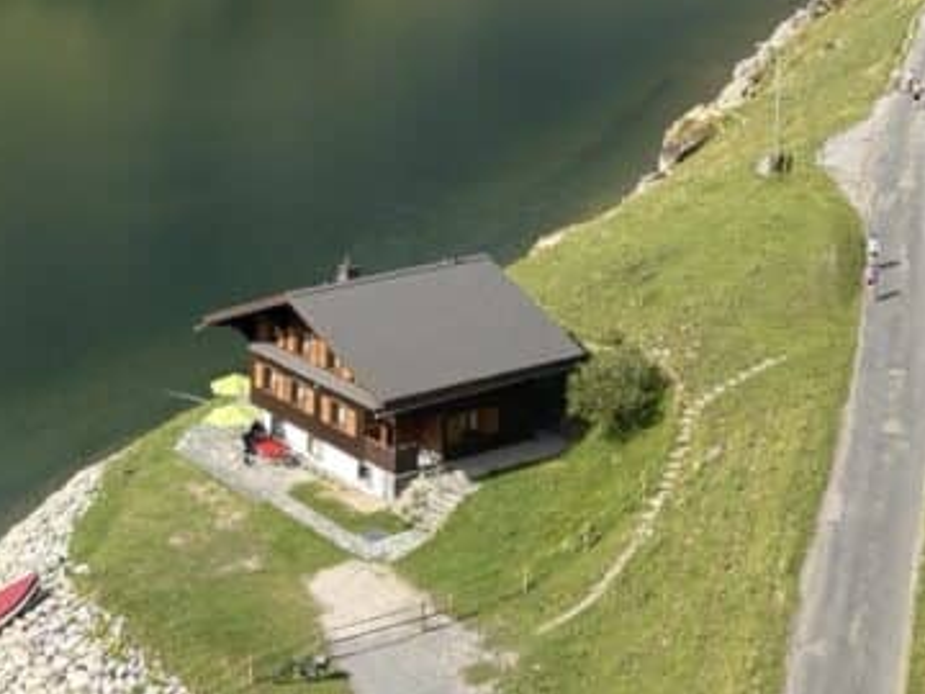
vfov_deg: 19.0
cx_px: 560
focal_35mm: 74
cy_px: -85
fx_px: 1977
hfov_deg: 26.3
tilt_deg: -5.5
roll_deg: -0.9
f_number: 1.6
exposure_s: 1/2075
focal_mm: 5.96
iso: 50
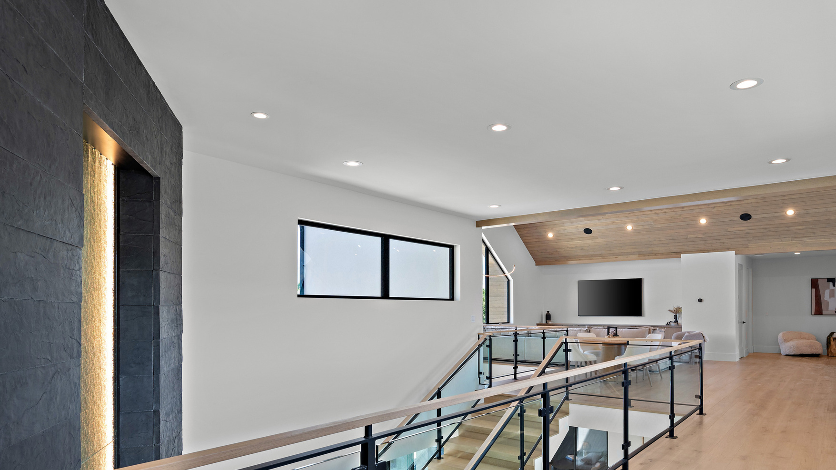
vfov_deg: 49.3
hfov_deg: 79.5
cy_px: 316
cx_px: 446
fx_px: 501
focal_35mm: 23
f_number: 8
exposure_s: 1/4
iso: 500
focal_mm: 18.5
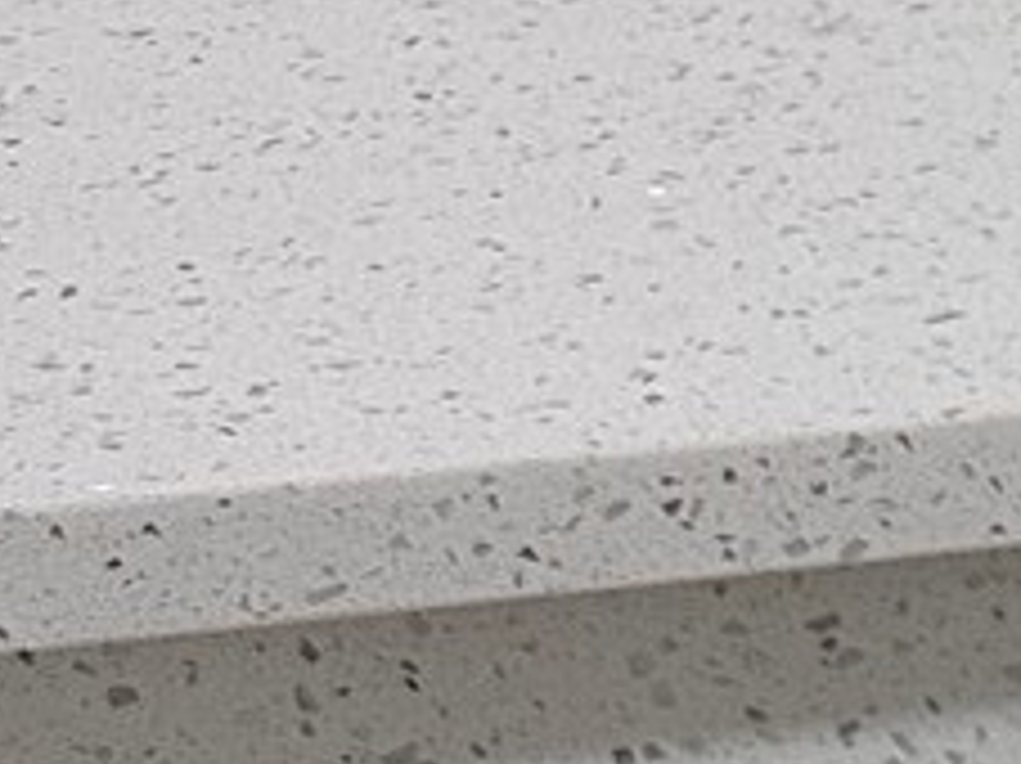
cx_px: 2447
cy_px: 2674
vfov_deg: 7.3
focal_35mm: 169
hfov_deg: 10.2
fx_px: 4982
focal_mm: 6.86
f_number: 1.78
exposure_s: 1/120
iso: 160
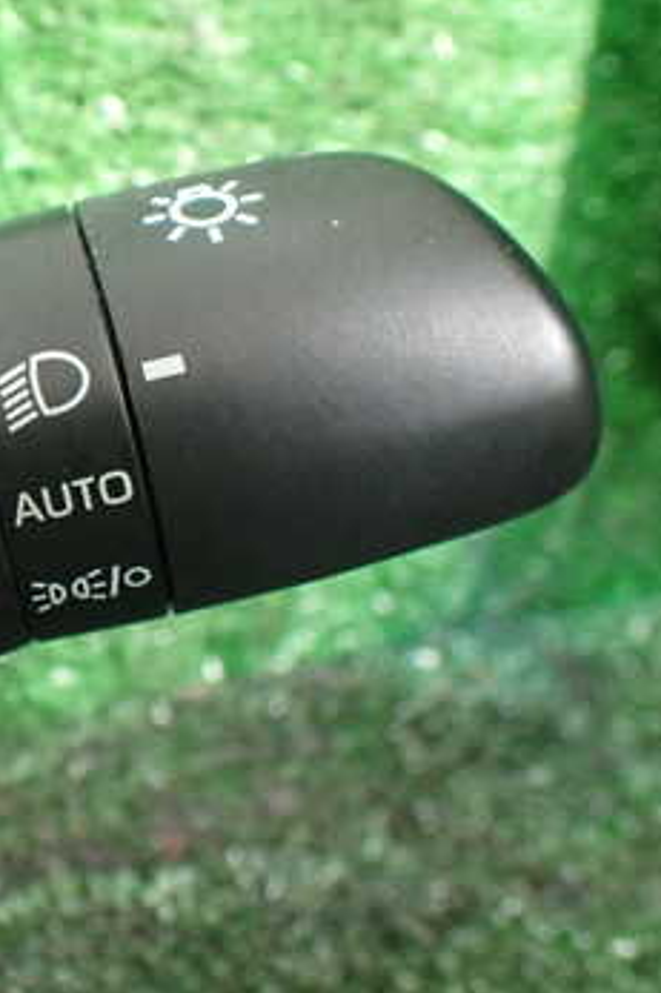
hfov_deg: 22.8
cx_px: -155
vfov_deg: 36.9
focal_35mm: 54
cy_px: 452
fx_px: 1489
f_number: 2.3
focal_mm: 5.4
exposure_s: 1/125
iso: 640
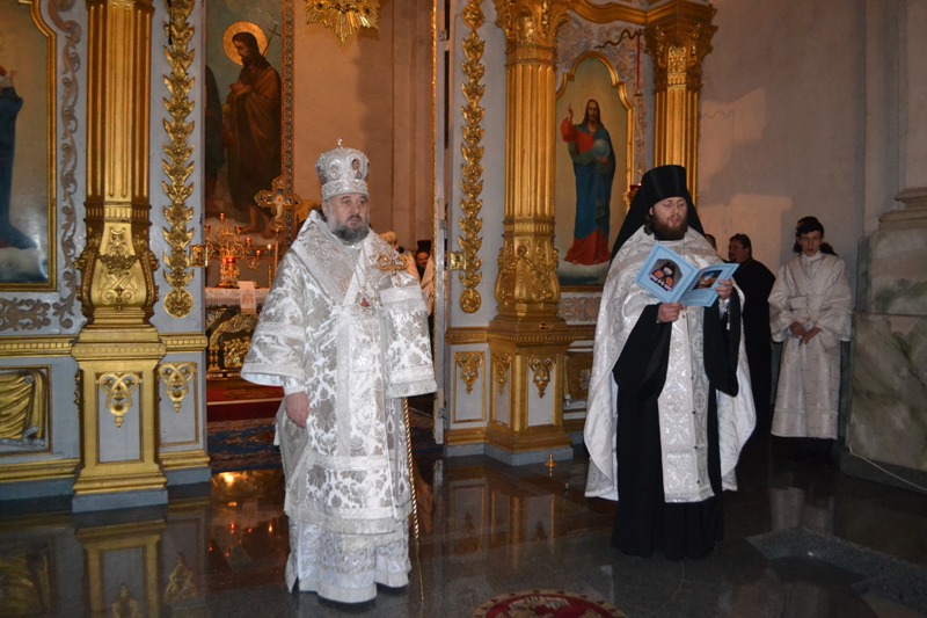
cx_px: 464
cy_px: 309
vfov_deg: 47.9
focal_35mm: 27
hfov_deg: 67.4
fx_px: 695
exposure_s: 1/60
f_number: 3.5
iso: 3200
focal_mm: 18
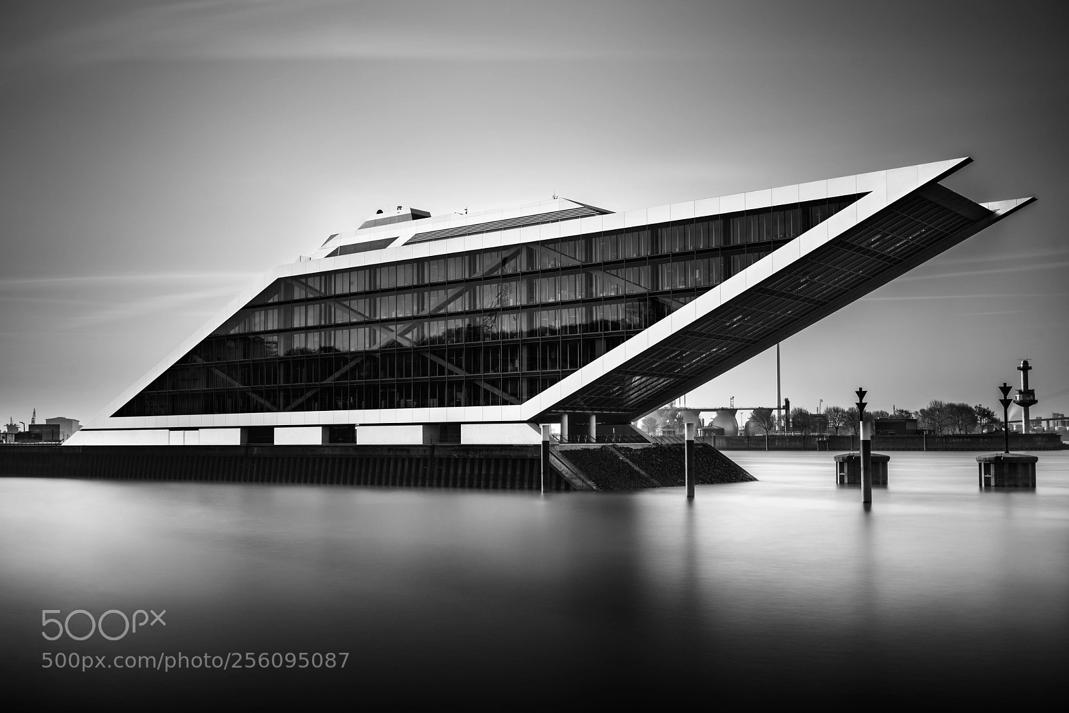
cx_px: 534
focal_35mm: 35
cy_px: 356
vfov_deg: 37.9
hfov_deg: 54.4
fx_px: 1039
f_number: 11
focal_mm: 35
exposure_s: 121
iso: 100
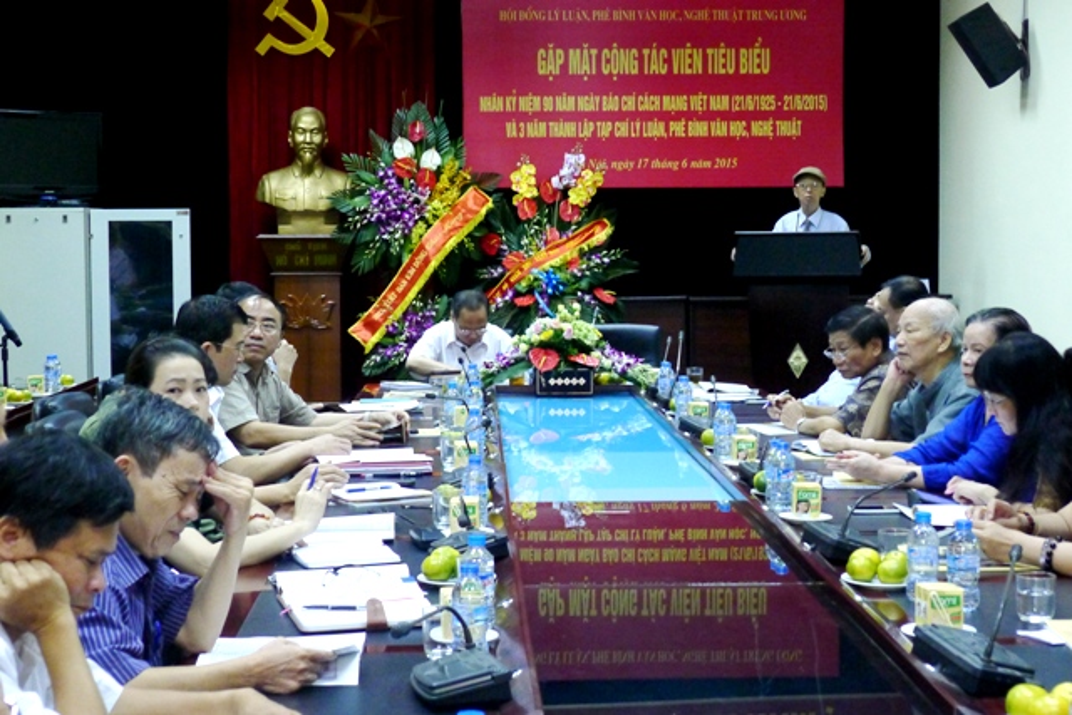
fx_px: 2085
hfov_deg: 28.8
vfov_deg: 19.5
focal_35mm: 70
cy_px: 358
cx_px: 536
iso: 800
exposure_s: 1/25
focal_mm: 14.9
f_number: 3
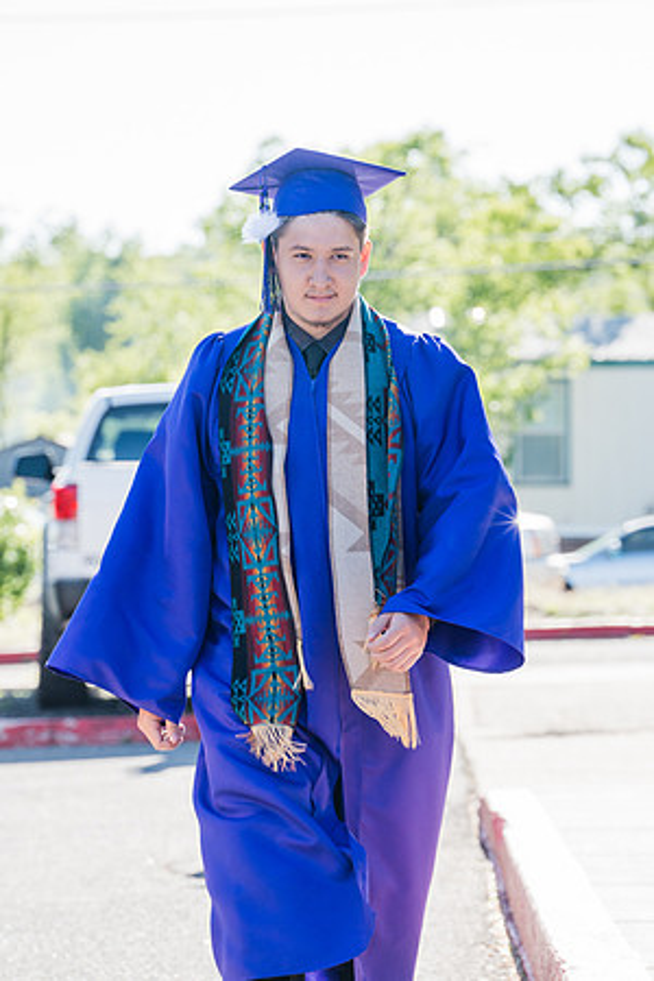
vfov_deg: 10.3
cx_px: 327
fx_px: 5450
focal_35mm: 200
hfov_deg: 6.9
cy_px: 490
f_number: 8
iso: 400
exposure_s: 1/200
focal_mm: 200
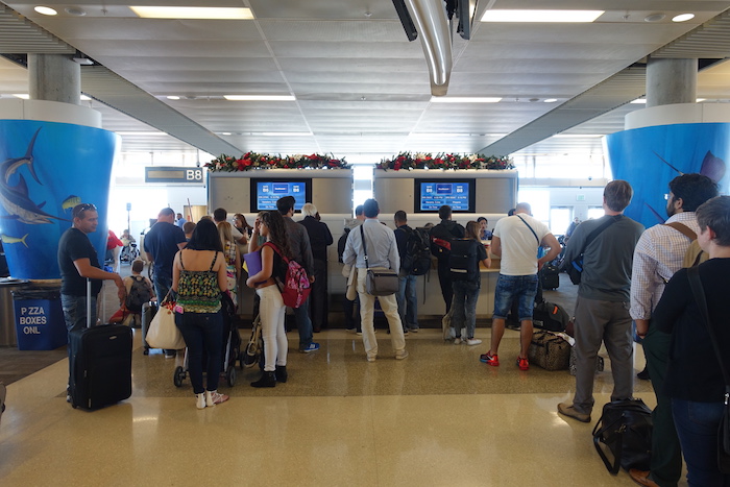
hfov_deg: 73.7
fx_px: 487
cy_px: 244
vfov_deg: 53.2
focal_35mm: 24
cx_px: 365
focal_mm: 8.8
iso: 320
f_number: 2.8
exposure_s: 1/60
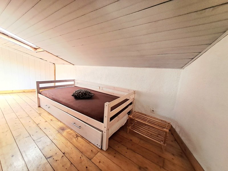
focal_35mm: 13
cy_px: 86
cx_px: 114
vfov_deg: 89.9
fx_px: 86
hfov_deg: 106.2
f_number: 2.2
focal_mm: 1.42
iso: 125
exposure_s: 1/50
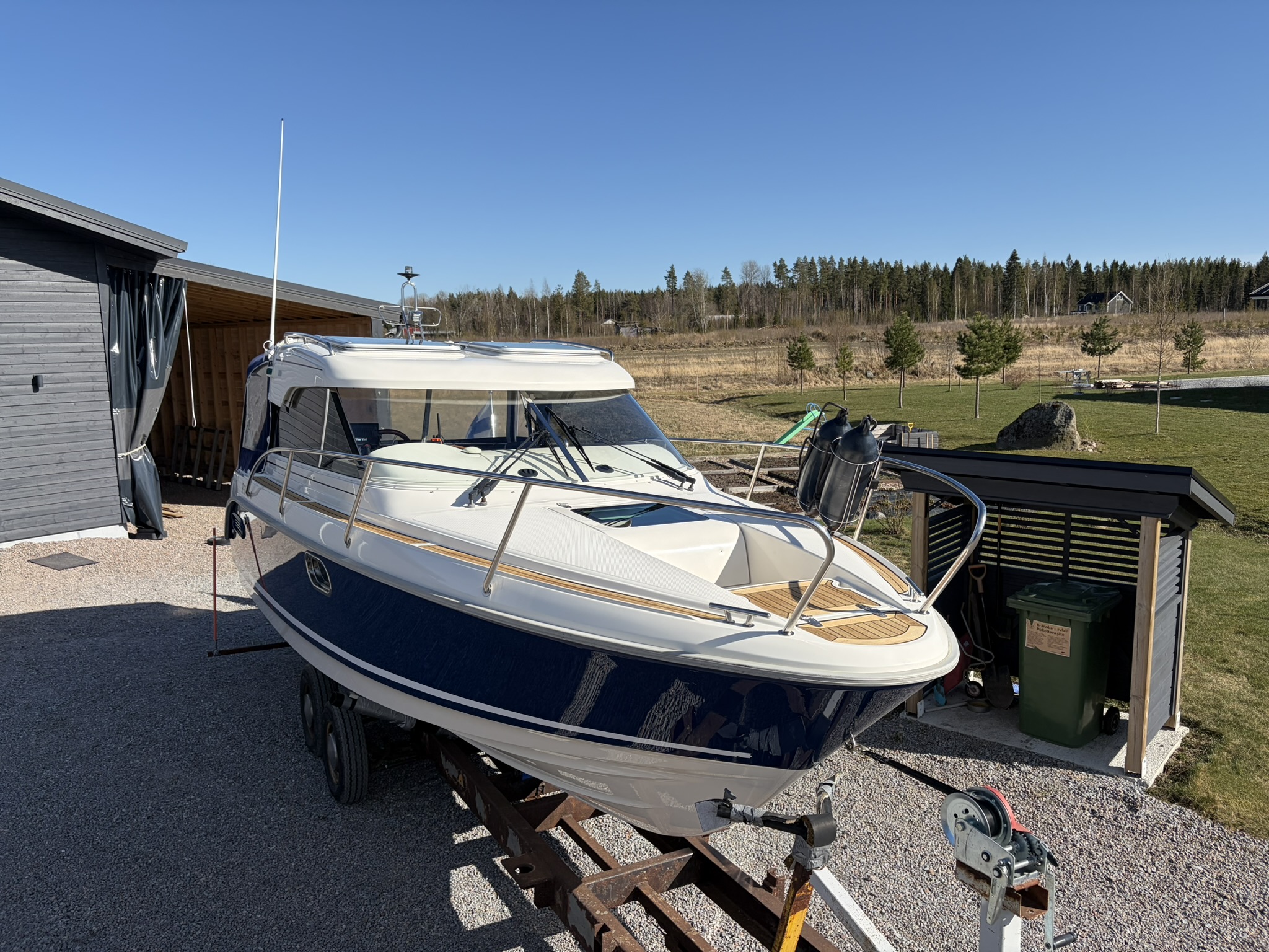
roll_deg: +1.1
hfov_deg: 67.3
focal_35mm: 26
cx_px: 634
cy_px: 476
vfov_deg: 53.1
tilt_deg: -8.9
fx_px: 953
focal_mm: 5.96
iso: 50
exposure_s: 1/4950
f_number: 1.6
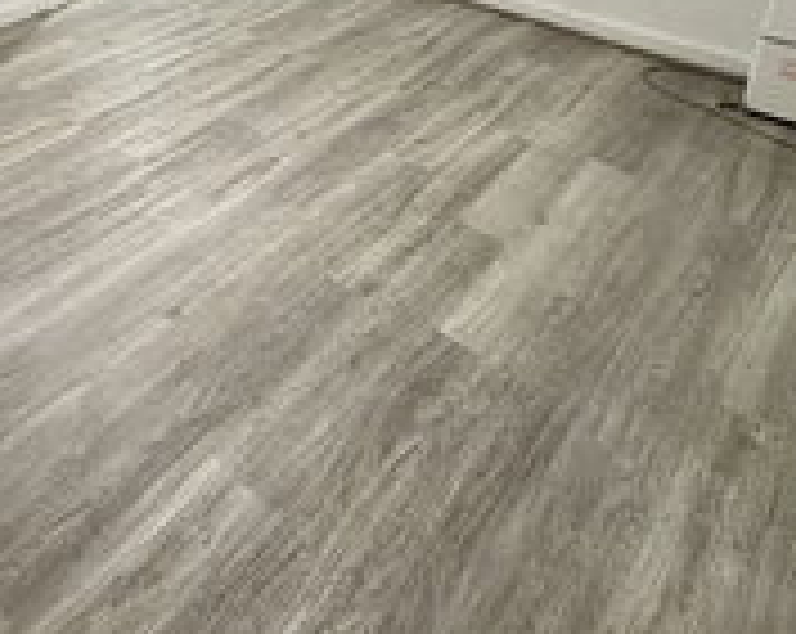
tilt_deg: -15.9
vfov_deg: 37.3
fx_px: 776
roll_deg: +0.6
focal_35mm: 33
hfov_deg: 49.0
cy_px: -63
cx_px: 92
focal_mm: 2.22
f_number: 2.2
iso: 200
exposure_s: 1/60
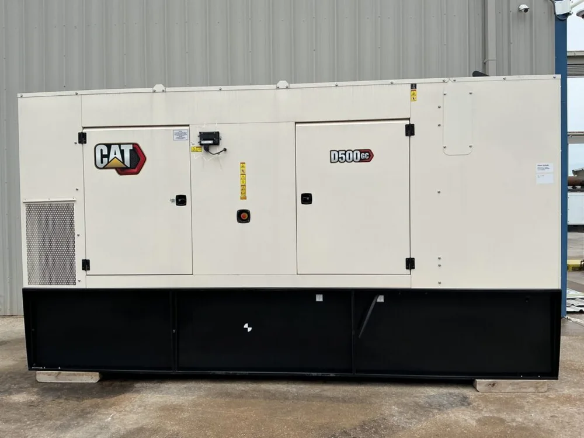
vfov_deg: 48.2
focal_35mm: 29
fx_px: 489
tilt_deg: -0.8
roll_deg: +0.1
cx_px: 292
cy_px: 219
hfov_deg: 61.7
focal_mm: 3
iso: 25
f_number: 1.8
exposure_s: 1/446
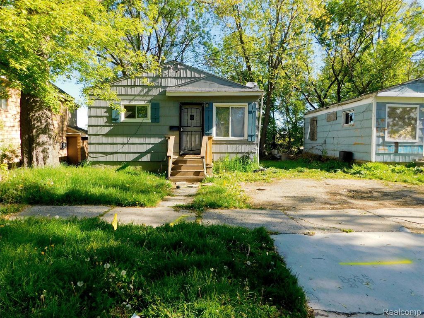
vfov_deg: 56.8
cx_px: 212
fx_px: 294
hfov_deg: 71.6
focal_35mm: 24
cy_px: 159
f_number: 3
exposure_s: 1/640
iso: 125
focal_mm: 4.1
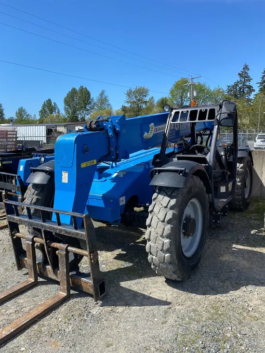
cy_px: 176
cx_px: 132
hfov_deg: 53.1
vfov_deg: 67.3
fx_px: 265
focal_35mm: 26
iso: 32
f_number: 1.8
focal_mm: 4.25
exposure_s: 1/1808
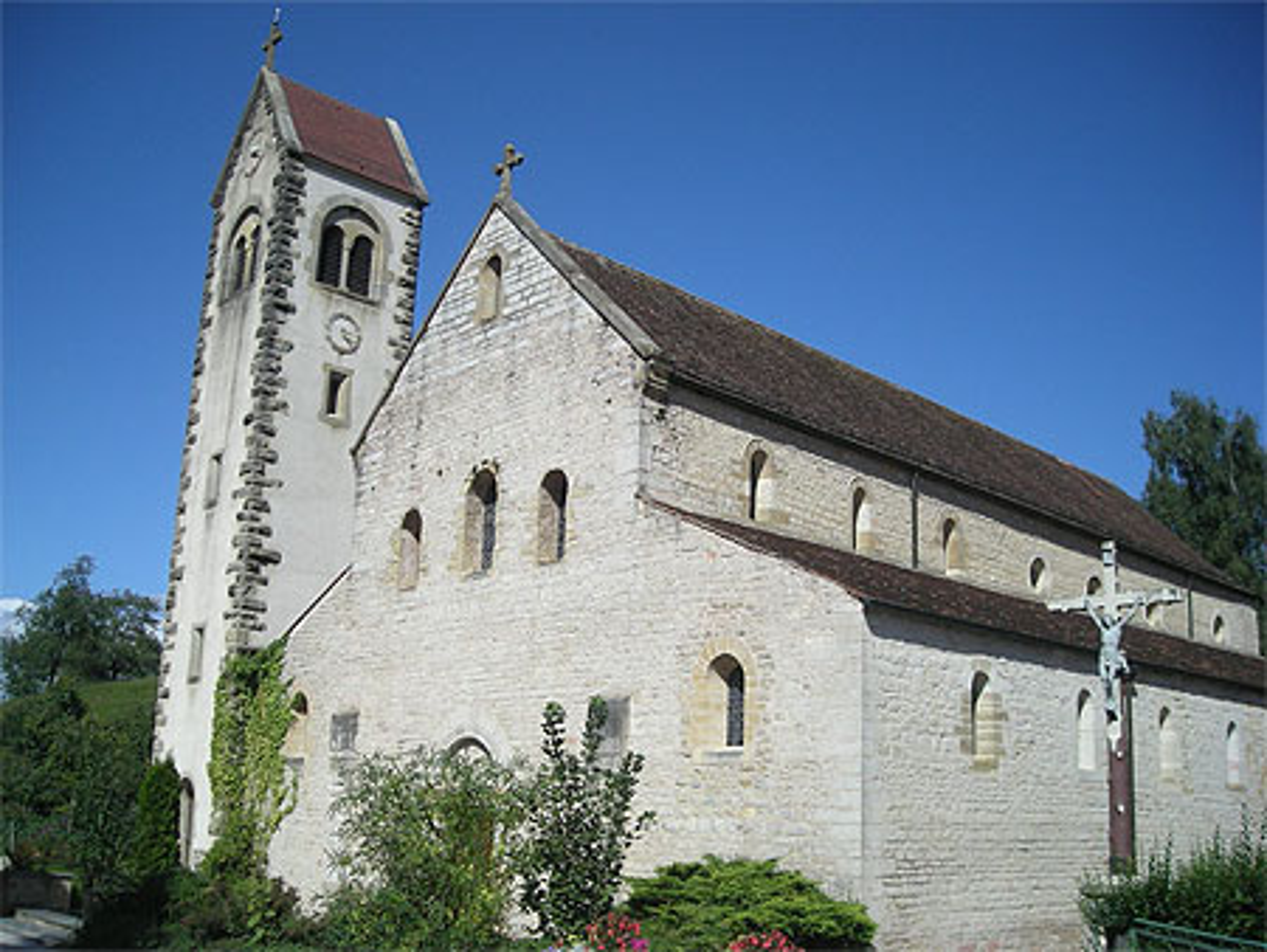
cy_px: 476
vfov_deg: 40.7
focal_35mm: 35
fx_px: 1282
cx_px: 634
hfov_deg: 52.6
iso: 50
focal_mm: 5.7
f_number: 5.7
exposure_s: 1/320
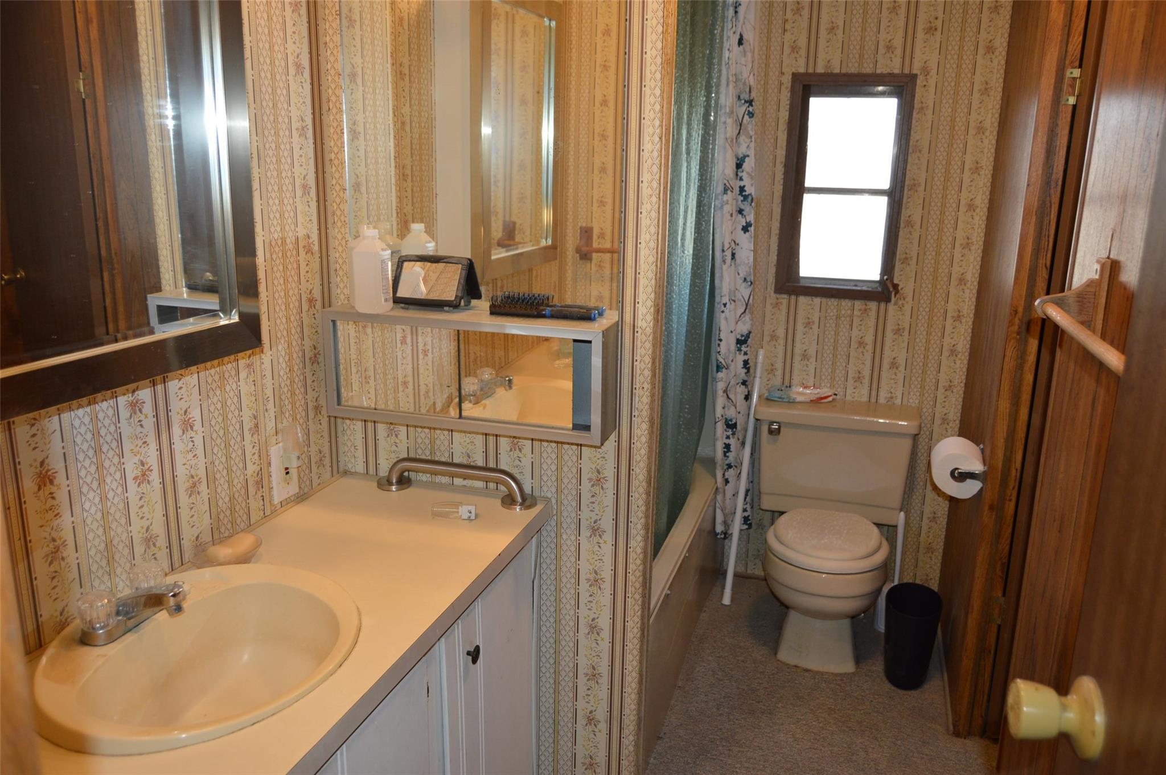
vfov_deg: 47.8
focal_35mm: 27
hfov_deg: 67.4
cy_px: 388
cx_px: 583
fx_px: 874
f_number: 4
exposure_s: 1/125
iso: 400
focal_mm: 18
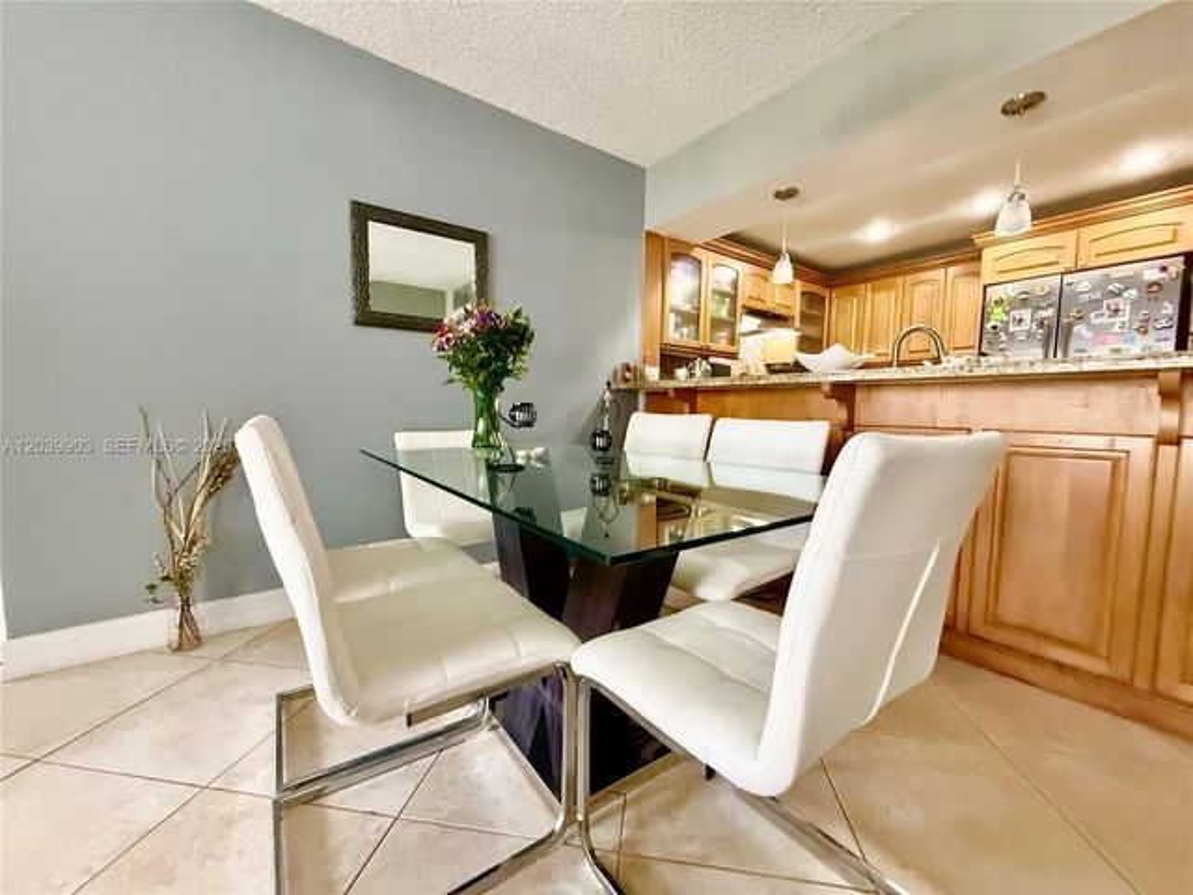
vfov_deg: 85.7
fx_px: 482
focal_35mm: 14
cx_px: 596
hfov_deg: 102.1
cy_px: 448
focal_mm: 2.22
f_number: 2.2
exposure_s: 1/120
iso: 640
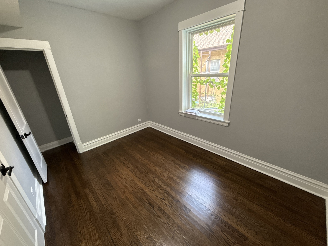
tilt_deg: -21.1
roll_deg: +2.7
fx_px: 133
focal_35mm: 14
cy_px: 123
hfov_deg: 102.1
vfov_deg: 85.7
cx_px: 164
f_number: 2.2
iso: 400
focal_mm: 2.22
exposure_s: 1/120
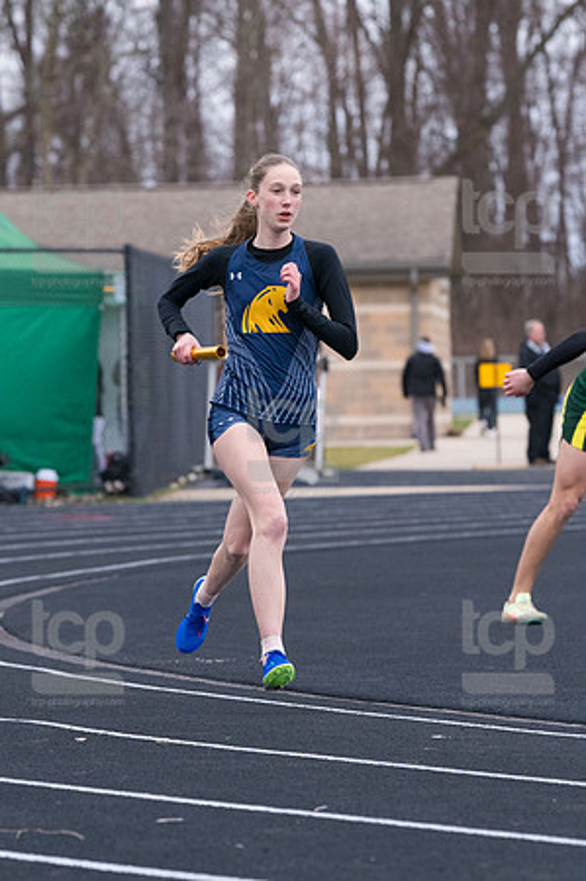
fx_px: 5873
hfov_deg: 5.7
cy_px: 440
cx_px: 293
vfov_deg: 8.6
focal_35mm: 240
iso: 2000
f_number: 5
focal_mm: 160
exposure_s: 1/1600
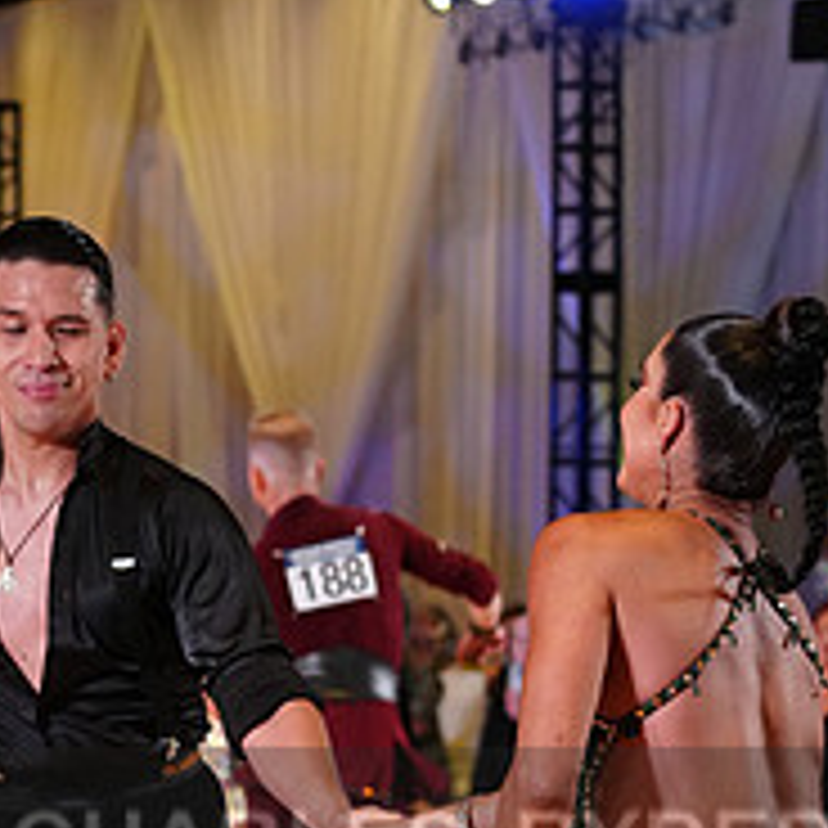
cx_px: 290
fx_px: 5088
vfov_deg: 9.2
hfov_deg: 9.3
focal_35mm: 188
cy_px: 900
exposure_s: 1/400
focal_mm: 70
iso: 2500
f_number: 4
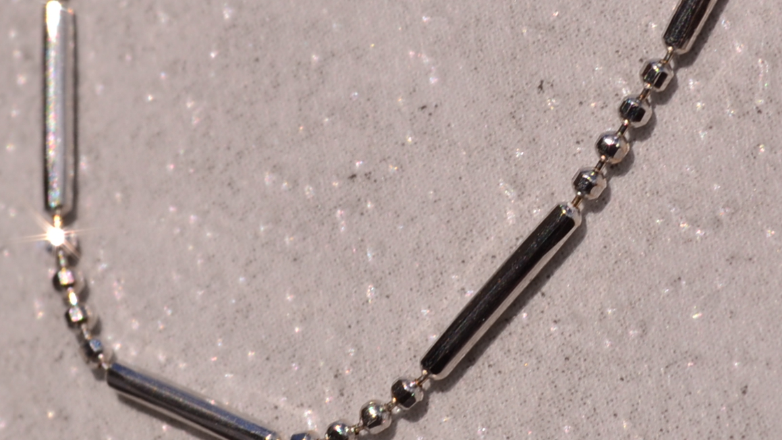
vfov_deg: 3.5
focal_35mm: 350
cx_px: 346
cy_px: -48
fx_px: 7260
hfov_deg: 6.2
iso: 125
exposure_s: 1/200
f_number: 22
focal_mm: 105
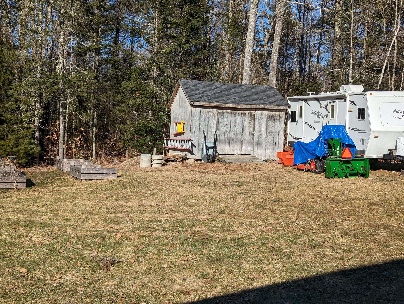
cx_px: 202
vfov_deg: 30.3
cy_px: 152
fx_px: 561
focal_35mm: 48
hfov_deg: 39.6
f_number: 1.85
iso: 46
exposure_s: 1/3623
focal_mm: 6.81
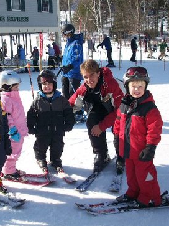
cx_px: 52
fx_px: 326
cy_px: 114
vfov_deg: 38.2
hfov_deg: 28.8
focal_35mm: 50
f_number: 5.6
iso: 80
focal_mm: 6.2
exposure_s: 1/232
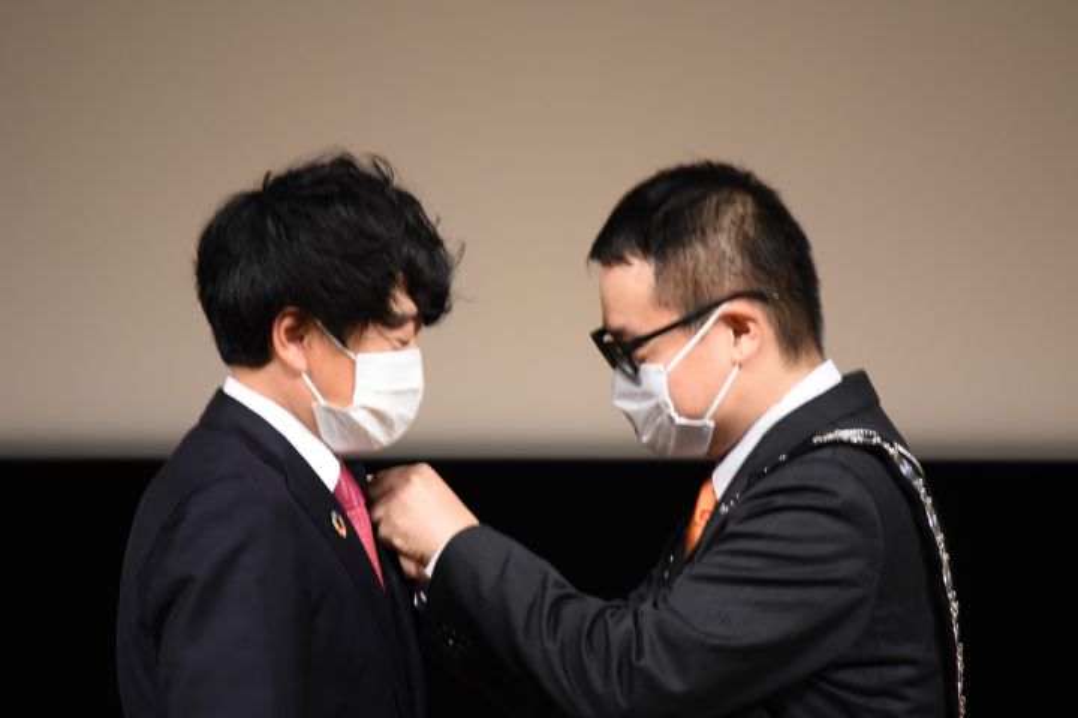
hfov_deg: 4.6
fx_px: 13474
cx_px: 539
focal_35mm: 450
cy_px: 359
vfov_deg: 3.1
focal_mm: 300
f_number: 5.6
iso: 1800
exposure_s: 1/125
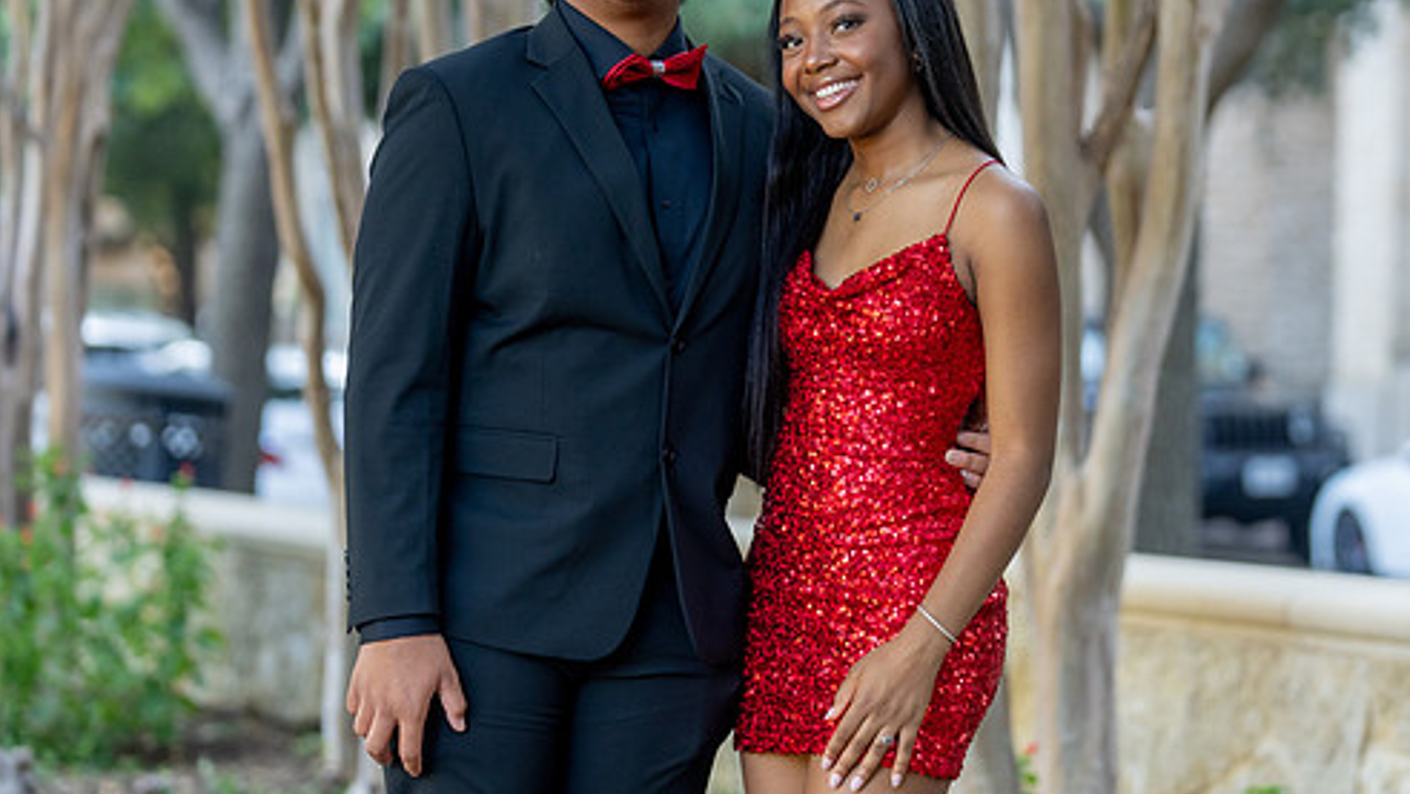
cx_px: 774
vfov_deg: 8.1
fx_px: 5609
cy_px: 290
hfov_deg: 14.3
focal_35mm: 150
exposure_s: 1/320
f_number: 2.8
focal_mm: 104
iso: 800
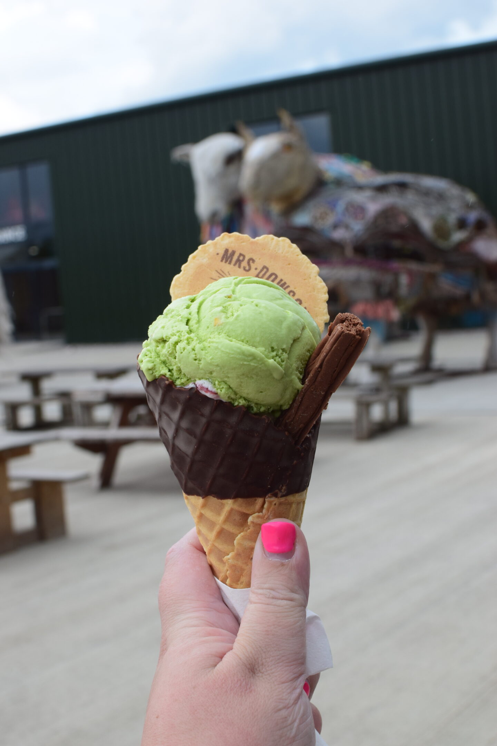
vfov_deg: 37.9
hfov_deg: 25.8
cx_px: 248
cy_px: 373
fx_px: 1087
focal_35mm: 52
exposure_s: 1/250
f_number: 10
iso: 400
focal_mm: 35
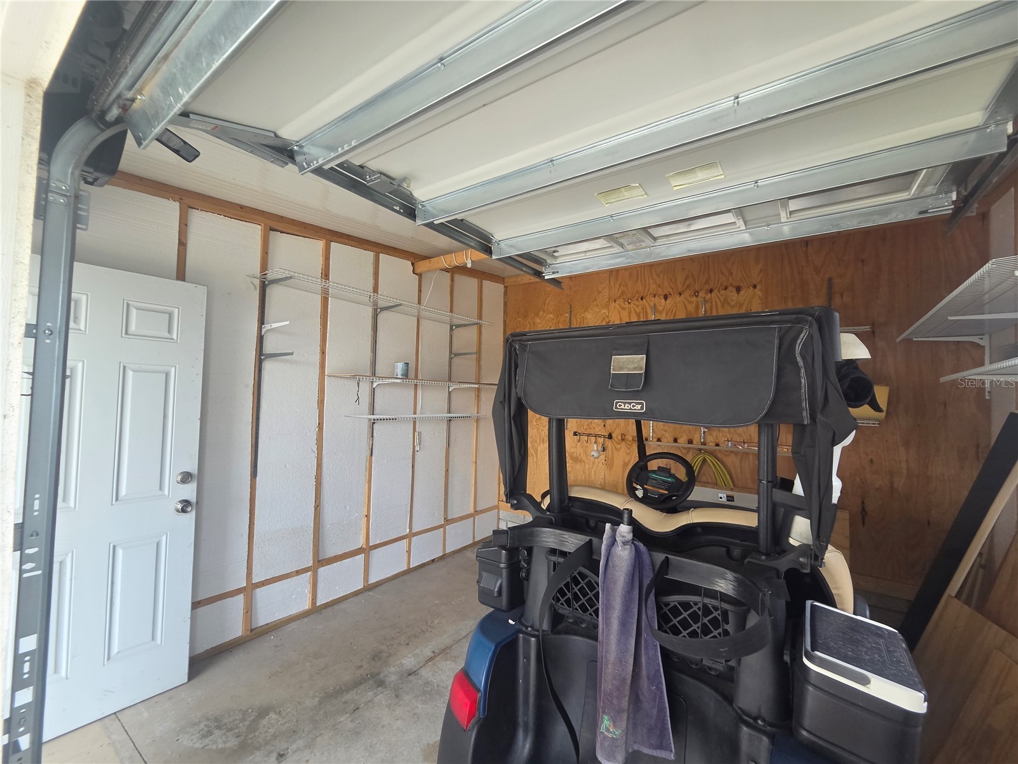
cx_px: 509
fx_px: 382
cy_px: 382
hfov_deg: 106.2
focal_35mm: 13
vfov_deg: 89.9
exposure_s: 1/120
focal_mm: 2.2
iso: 160
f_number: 2.2
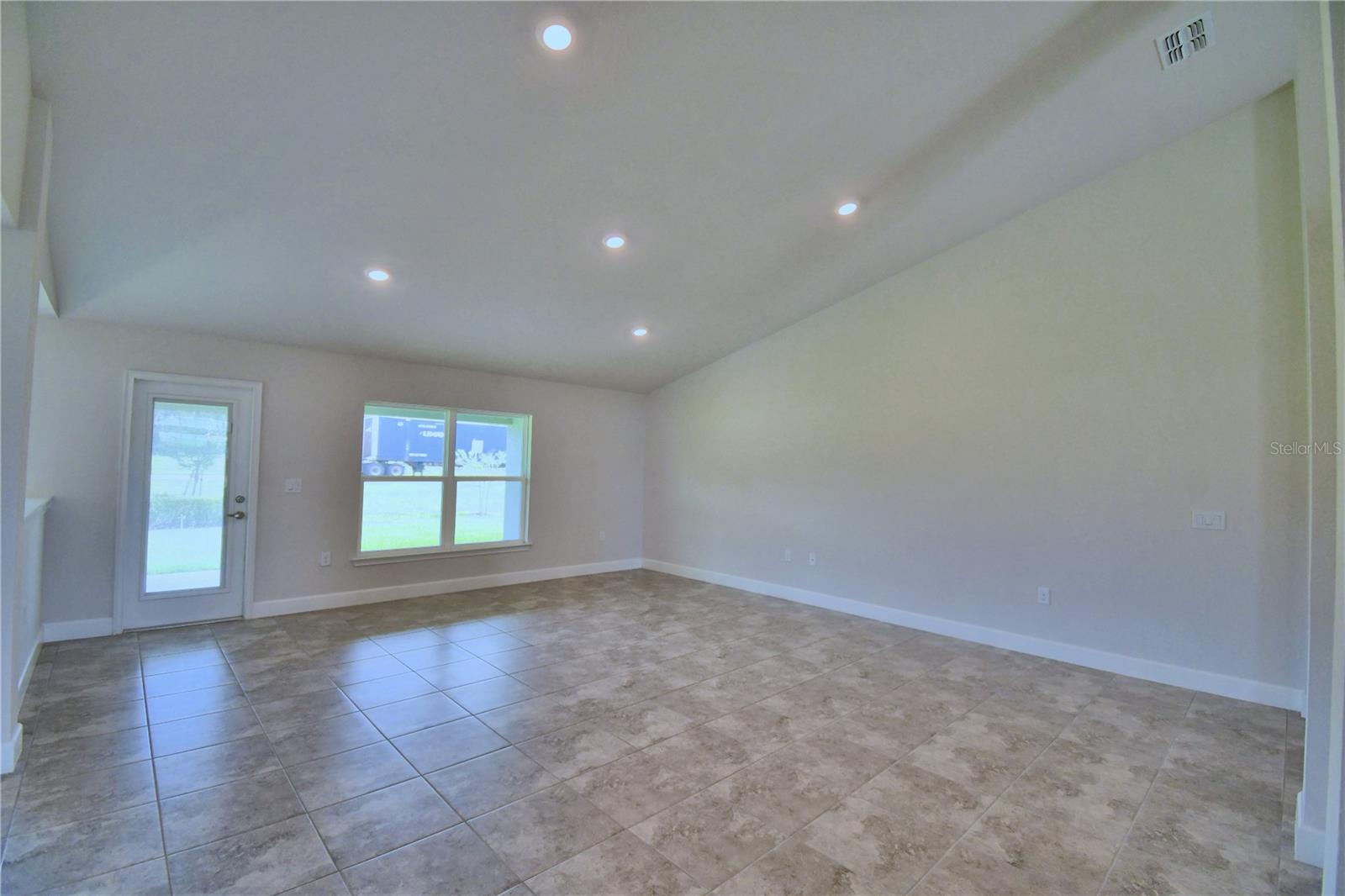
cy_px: 448
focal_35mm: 15
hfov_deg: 100.4
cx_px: 672
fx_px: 560
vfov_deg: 77.3
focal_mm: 10
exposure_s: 1/125
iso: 360
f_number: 4.5
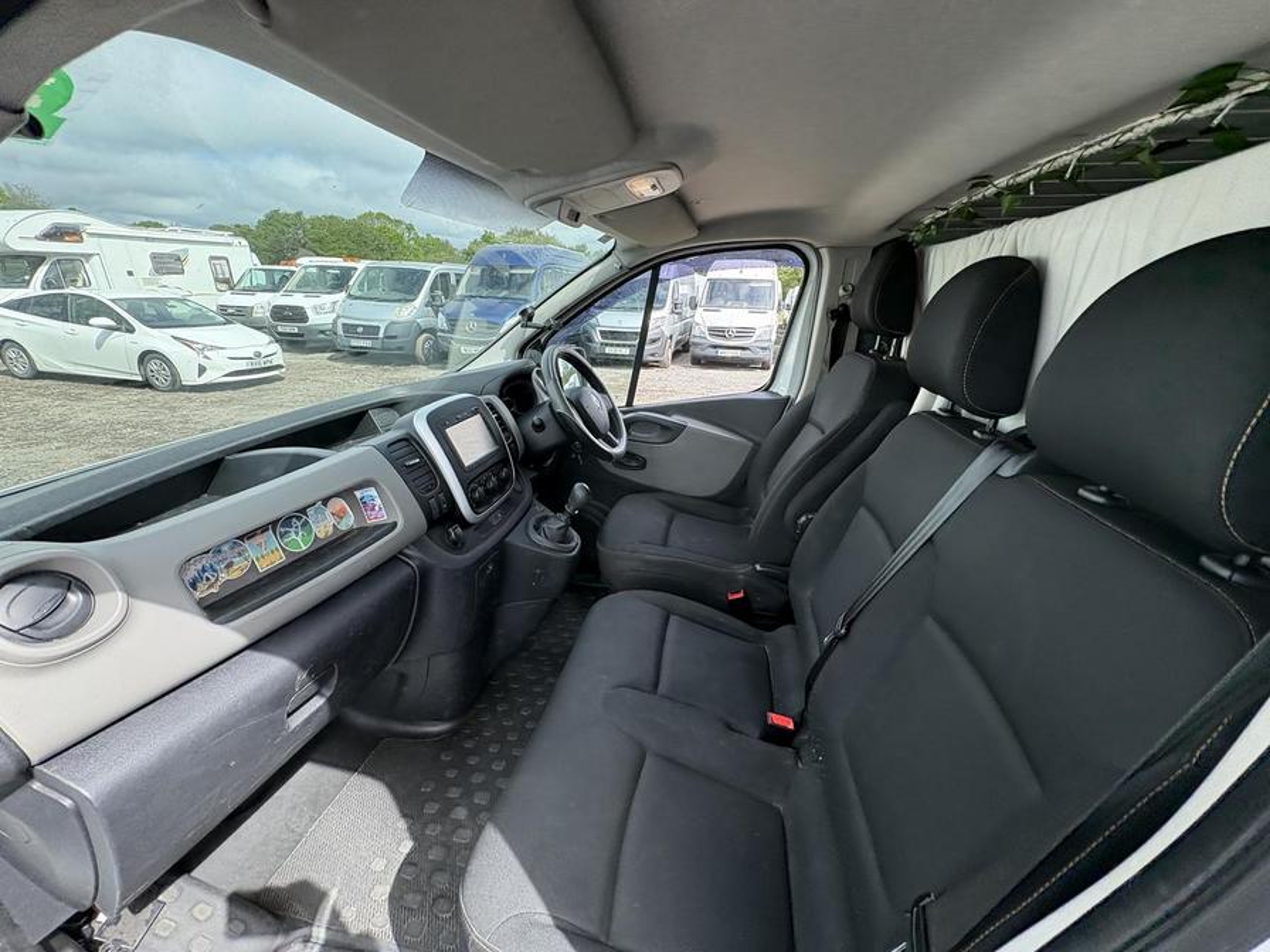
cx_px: 635
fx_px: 514
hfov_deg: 102.1
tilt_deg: -23.3
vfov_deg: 85.7
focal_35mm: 14
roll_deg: -1.8
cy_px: 476
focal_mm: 2.22
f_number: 2.2
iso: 64
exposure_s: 1/451
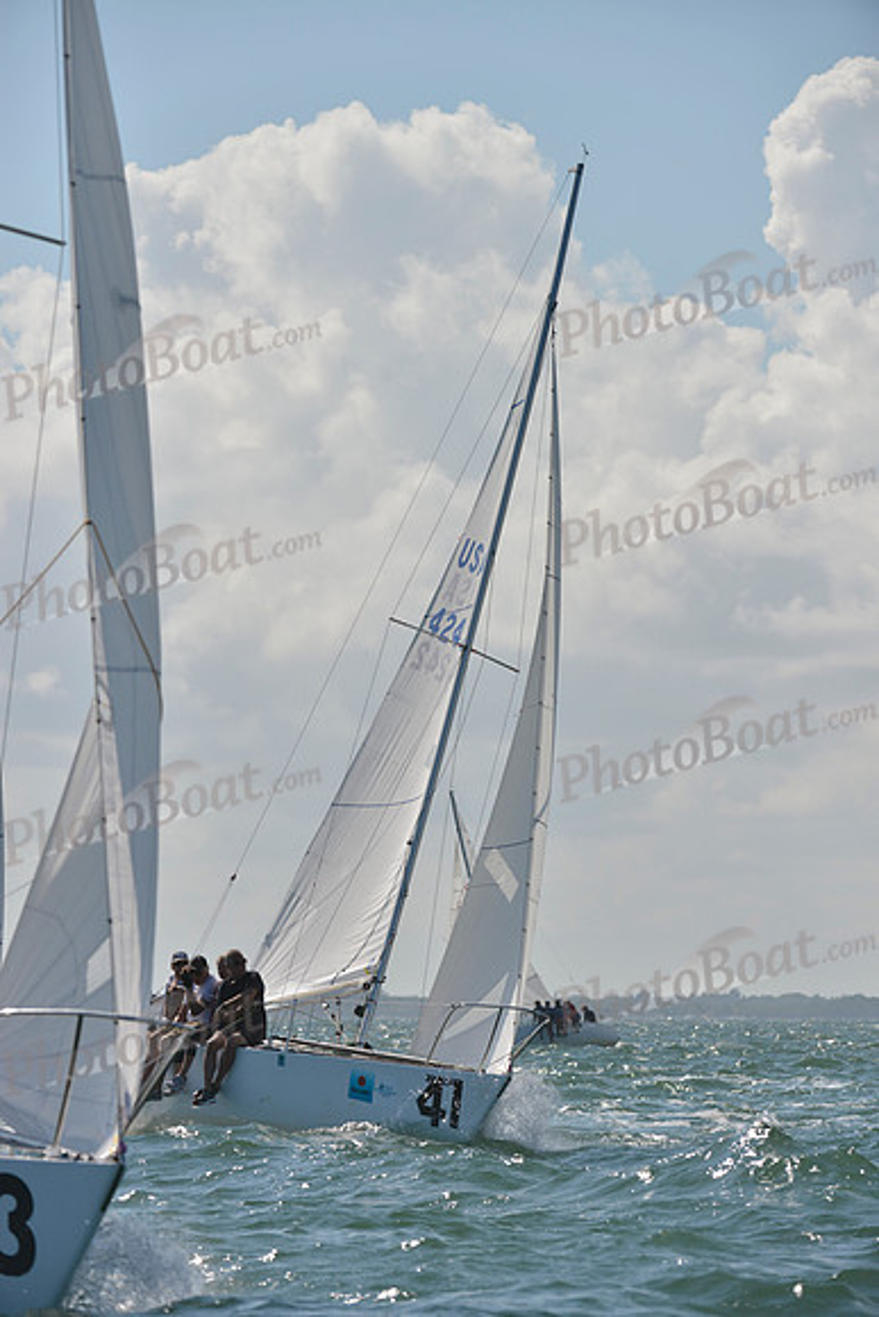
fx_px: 7320
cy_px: 658
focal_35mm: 200
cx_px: 440
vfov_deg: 10.3
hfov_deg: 6.9
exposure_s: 1/2000
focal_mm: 200
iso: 280
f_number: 8
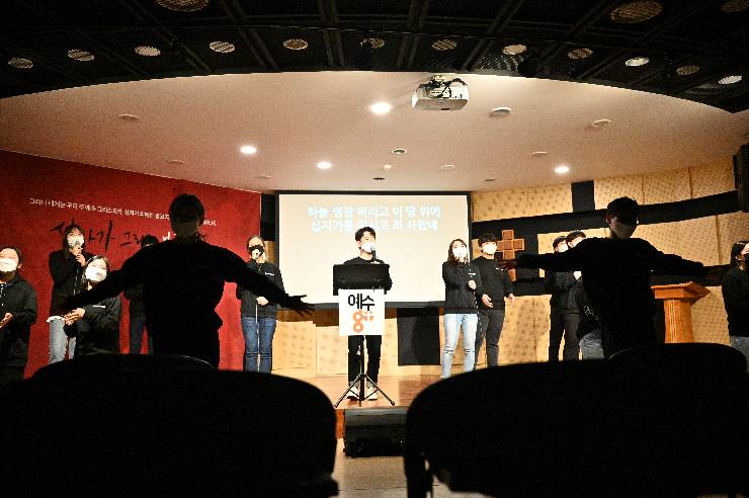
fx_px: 686
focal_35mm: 33
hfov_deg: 57.3
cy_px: 249
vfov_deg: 39.9
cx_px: 374
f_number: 5
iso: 8000
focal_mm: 33
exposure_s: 1/320
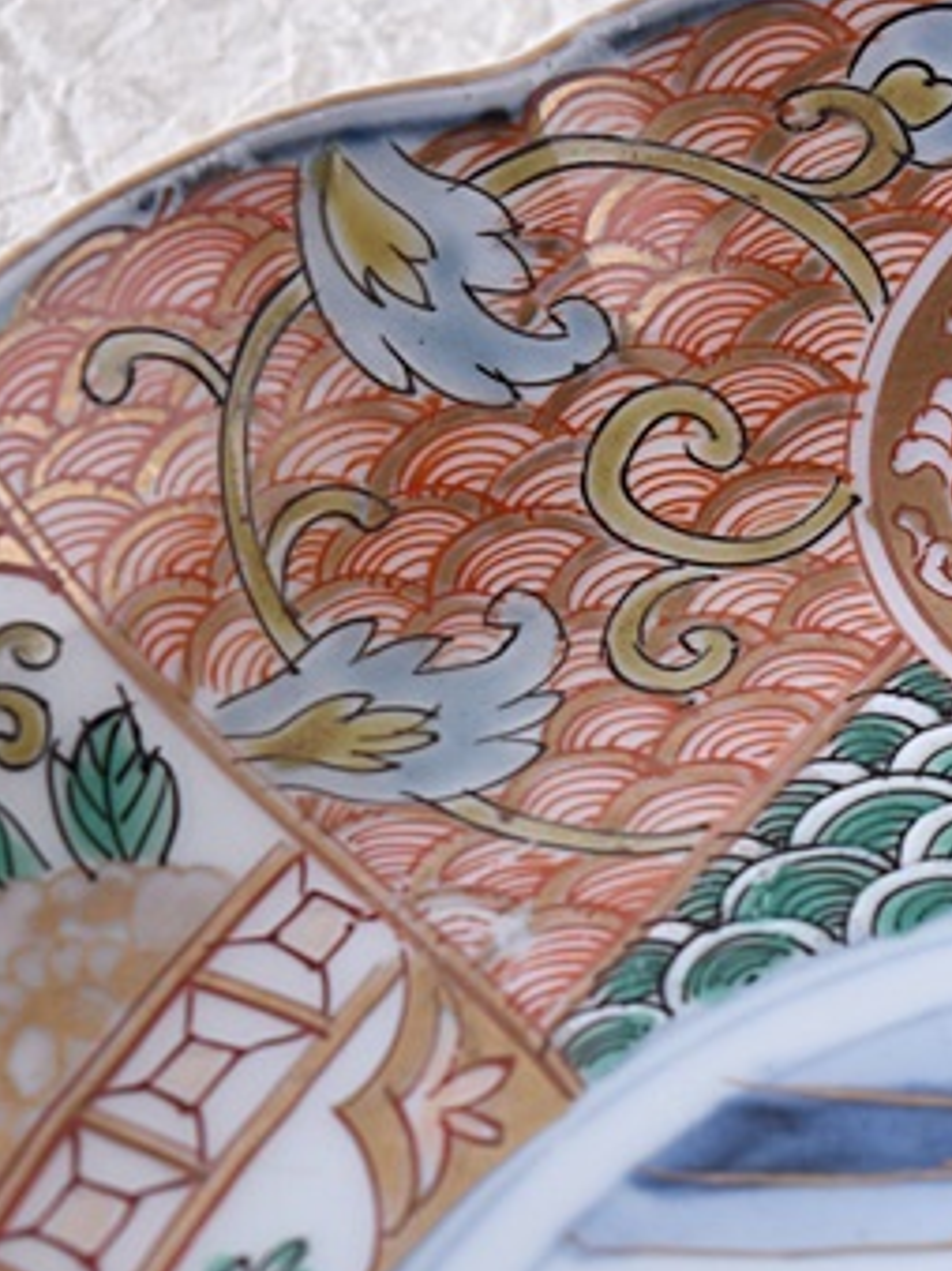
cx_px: 1162
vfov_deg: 10.6
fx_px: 6866
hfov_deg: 7.9
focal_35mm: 187
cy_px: 695
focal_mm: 55
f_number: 5.6
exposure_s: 1/4
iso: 400
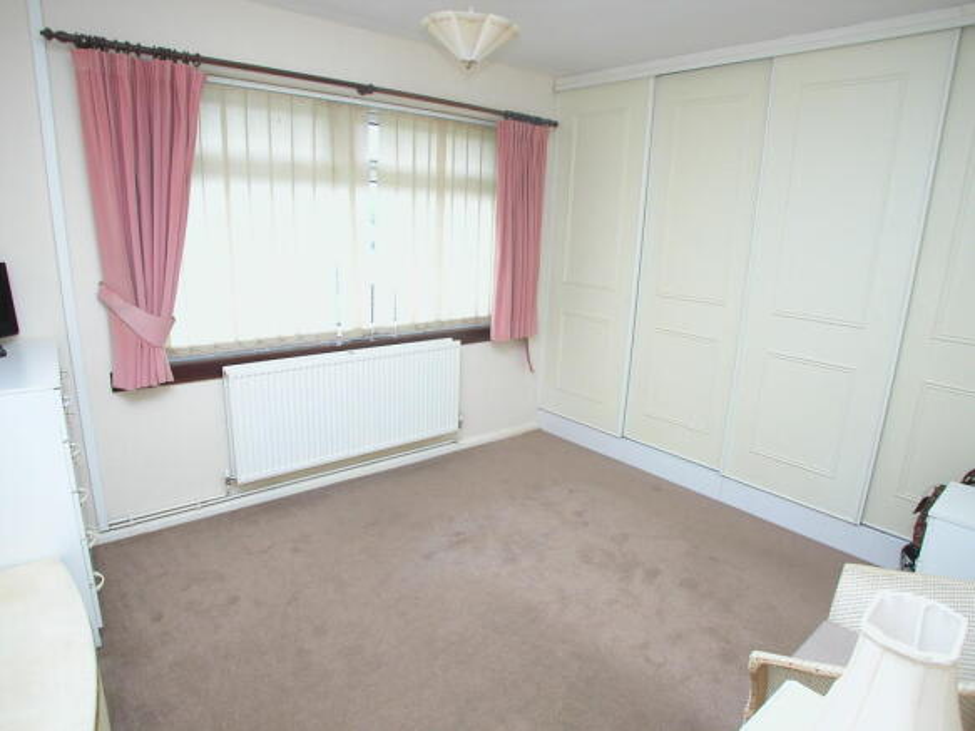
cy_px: 366
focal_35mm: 28
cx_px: 488
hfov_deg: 63.5
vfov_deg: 49.7
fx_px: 788
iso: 100
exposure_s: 1/55.4
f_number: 2.8
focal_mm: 7.1
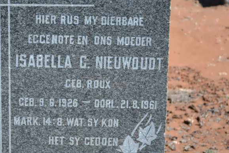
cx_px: 74
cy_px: 95
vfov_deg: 8.9
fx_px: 980
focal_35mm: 154
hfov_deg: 13.3
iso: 160
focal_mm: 50
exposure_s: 1/125
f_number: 5.6
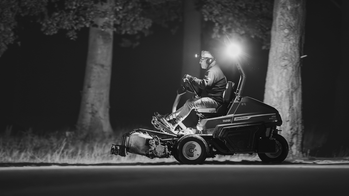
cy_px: 90
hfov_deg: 9.7
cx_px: 206
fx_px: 2064
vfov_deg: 5.4
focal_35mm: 223
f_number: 1.8
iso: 22800
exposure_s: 1/160
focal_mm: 135
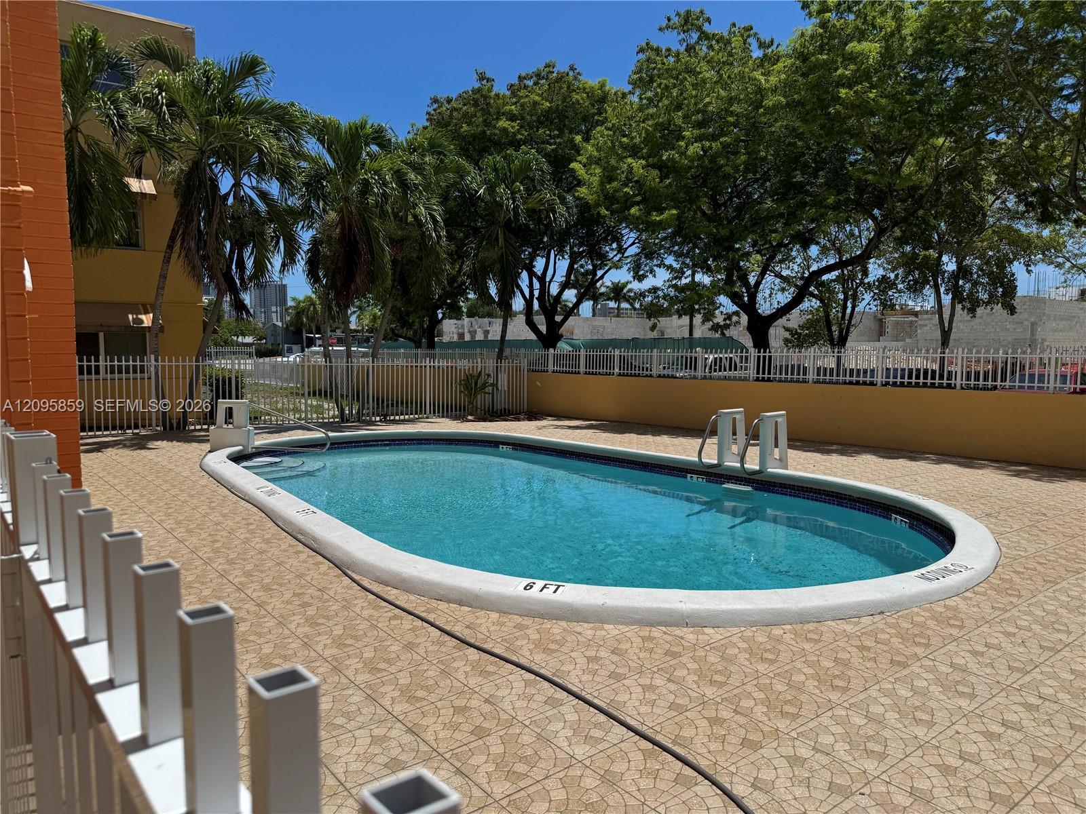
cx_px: 543
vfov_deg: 56.8
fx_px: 753
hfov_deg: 71.6
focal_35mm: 24
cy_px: 407
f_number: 1.78
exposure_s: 1/9009
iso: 80
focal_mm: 6.76
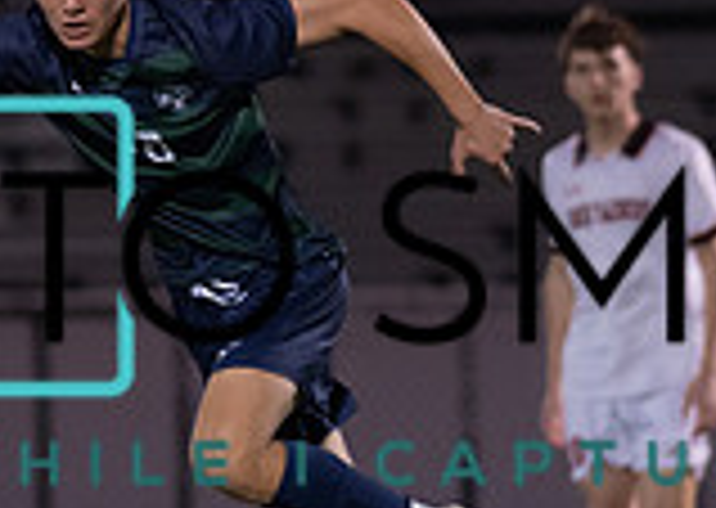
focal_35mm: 992
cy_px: 126
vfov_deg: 1.4
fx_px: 20138
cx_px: 367
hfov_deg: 2.0
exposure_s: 1/1000
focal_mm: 135
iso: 1000
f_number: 1.8
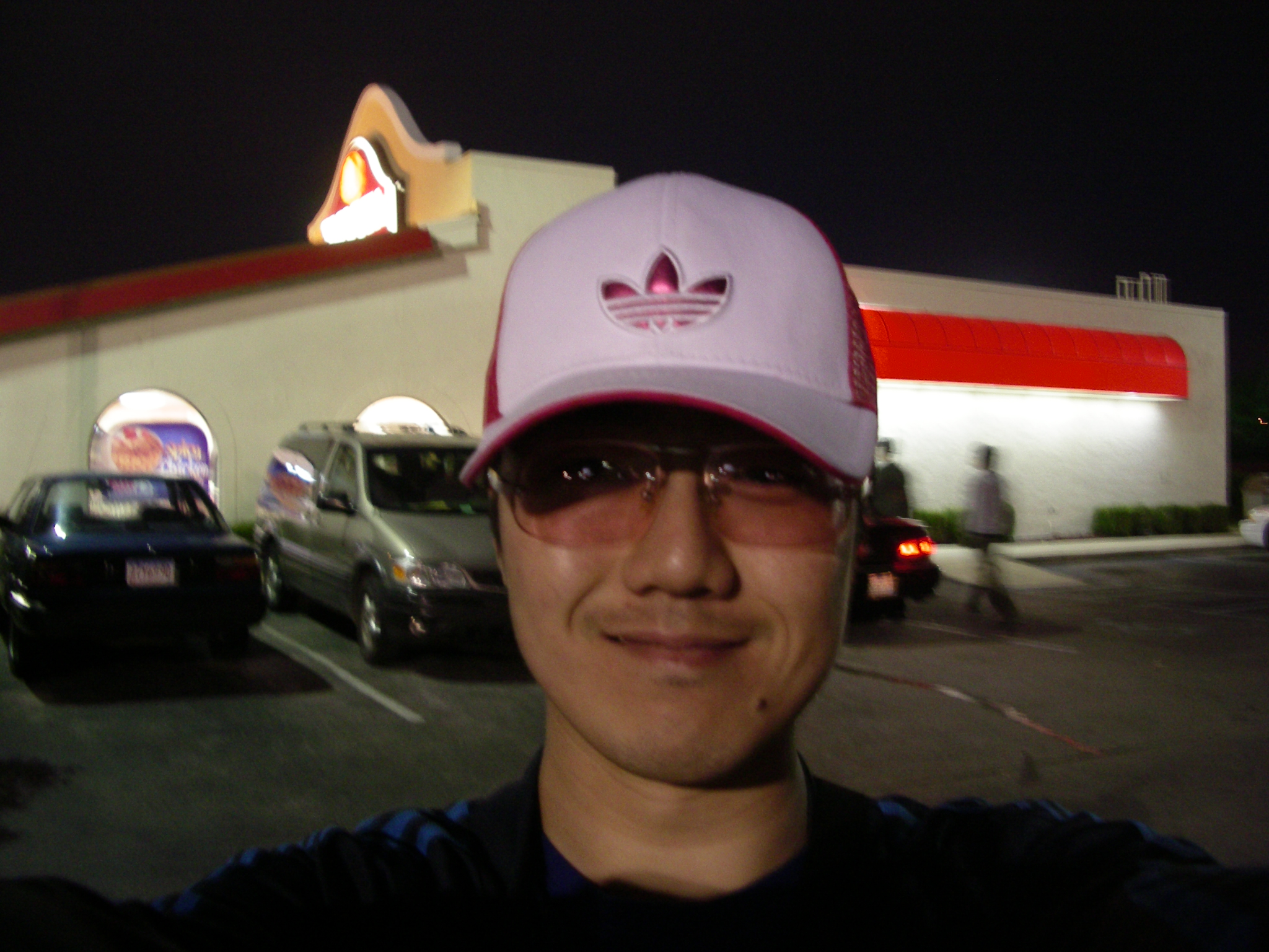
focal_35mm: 35
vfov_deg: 40.7
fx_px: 1283
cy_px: 476
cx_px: 634
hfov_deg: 52.6
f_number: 2.6
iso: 250
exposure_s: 1/4
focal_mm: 5.8
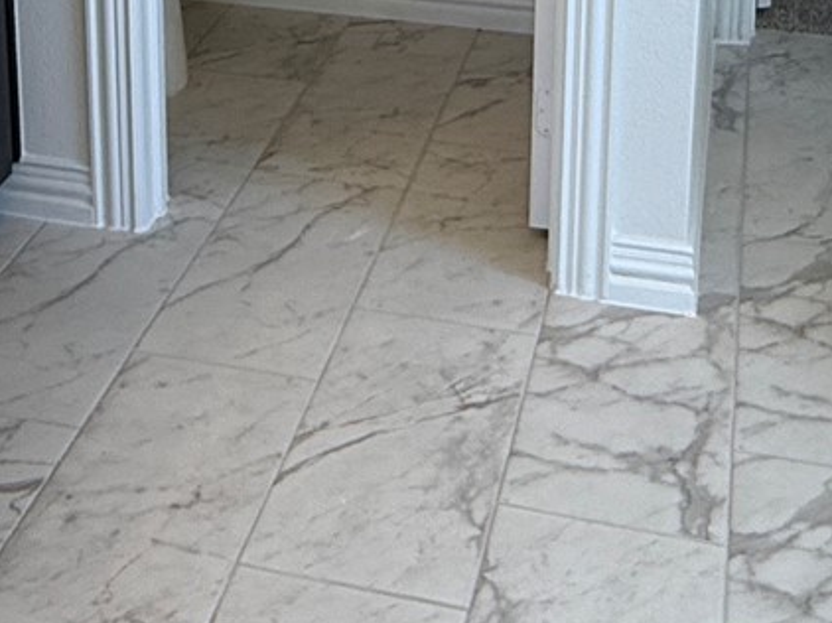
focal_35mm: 68
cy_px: -272
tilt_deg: -11.9
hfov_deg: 28.5
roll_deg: +0.0
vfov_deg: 19.3
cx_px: 313
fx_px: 1633
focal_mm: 2.22
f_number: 2.2
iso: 80
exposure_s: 1/120
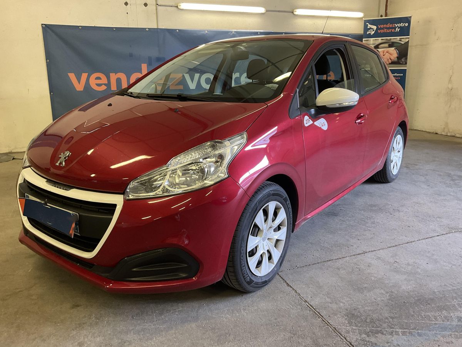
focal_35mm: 29
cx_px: 231
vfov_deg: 48.2
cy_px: 174
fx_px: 387
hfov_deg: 61.7
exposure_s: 1/50
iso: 100
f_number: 1.8
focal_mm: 3
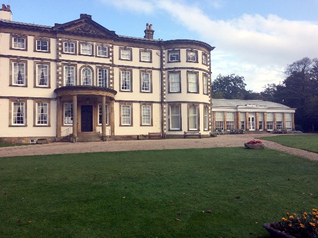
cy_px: 119
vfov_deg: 48.2
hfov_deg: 61.7
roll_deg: +0.6
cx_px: 159
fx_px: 266
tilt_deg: +1.8
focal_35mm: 29
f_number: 2.2
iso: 32
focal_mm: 4.15
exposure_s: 1/912
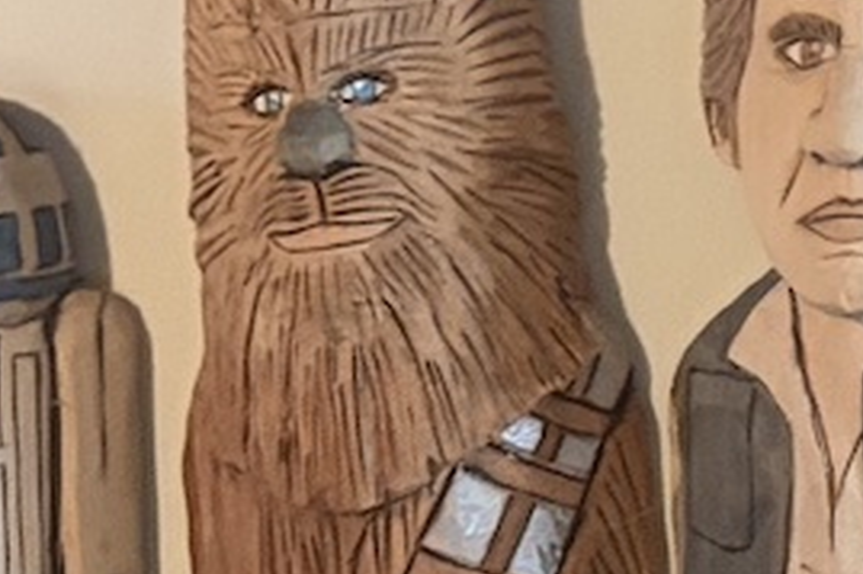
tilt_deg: +1.4
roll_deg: +0.3
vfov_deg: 6.5
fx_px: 4815
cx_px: 1877
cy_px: -741
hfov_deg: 9.4
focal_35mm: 201
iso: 500
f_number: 1.6
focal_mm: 5.96
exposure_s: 1/40
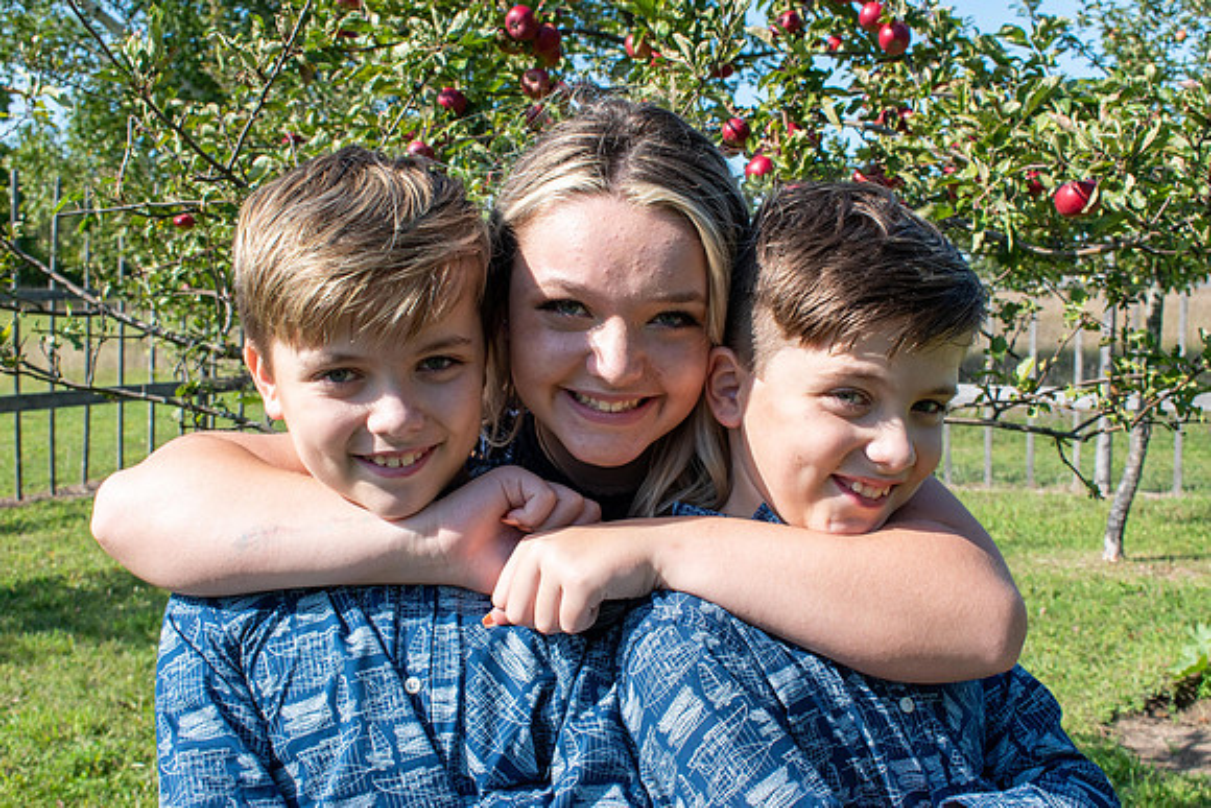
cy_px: 404
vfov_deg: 30.9
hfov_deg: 45.0
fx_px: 1464
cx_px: 606
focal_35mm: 44
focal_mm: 29
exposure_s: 1/400
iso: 200
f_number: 10
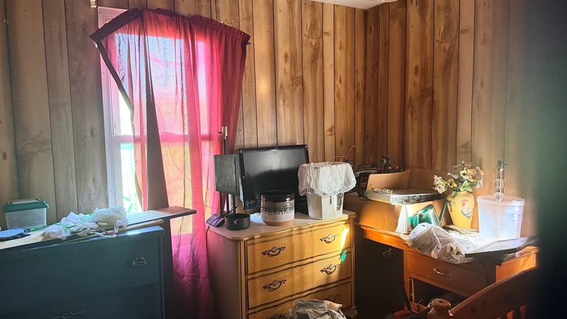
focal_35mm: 27
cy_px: 166
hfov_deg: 69.9
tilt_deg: -3.6
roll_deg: +2.5
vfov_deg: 42.9
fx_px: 406
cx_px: 285
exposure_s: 1/60
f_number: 1.78
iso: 800
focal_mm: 6.76
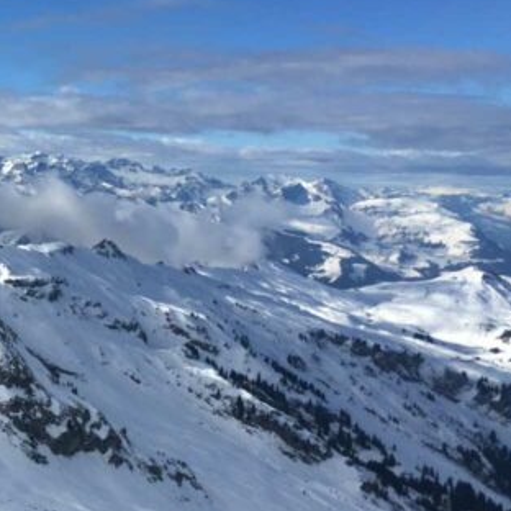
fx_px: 1052
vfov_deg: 27.3
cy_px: 290
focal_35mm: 63
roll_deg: -1.3
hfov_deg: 25.6
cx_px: -28
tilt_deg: -6.7
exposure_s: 1/3344
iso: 25
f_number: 2.2
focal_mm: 4.15
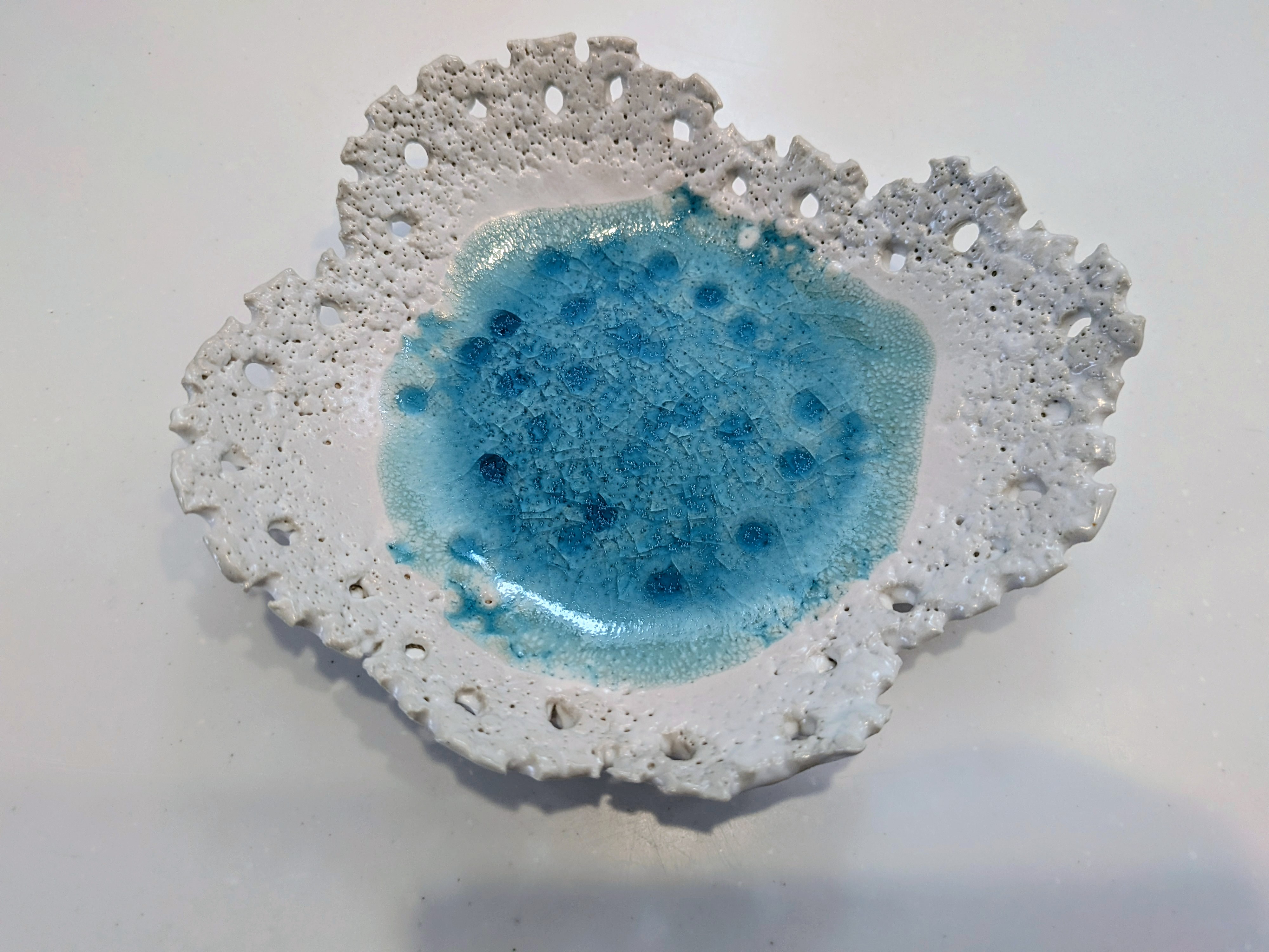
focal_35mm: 24
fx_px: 880
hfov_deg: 71.6
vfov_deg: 56.8
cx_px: 634
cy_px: 476
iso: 127
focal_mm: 4.53
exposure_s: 1/120
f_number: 1.7
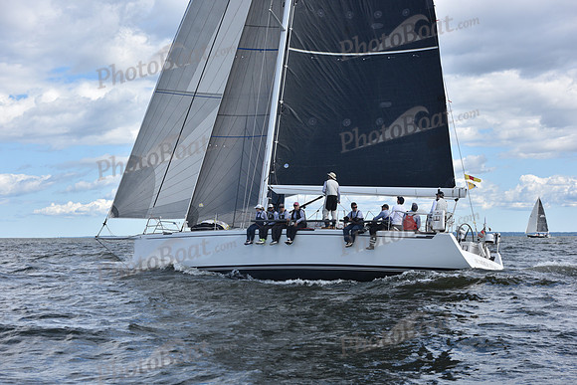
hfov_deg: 28.8
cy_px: 192
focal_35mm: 70
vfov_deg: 19.5
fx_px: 1122
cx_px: 288
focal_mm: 70
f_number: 6.3
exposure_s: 1/1000
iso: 250
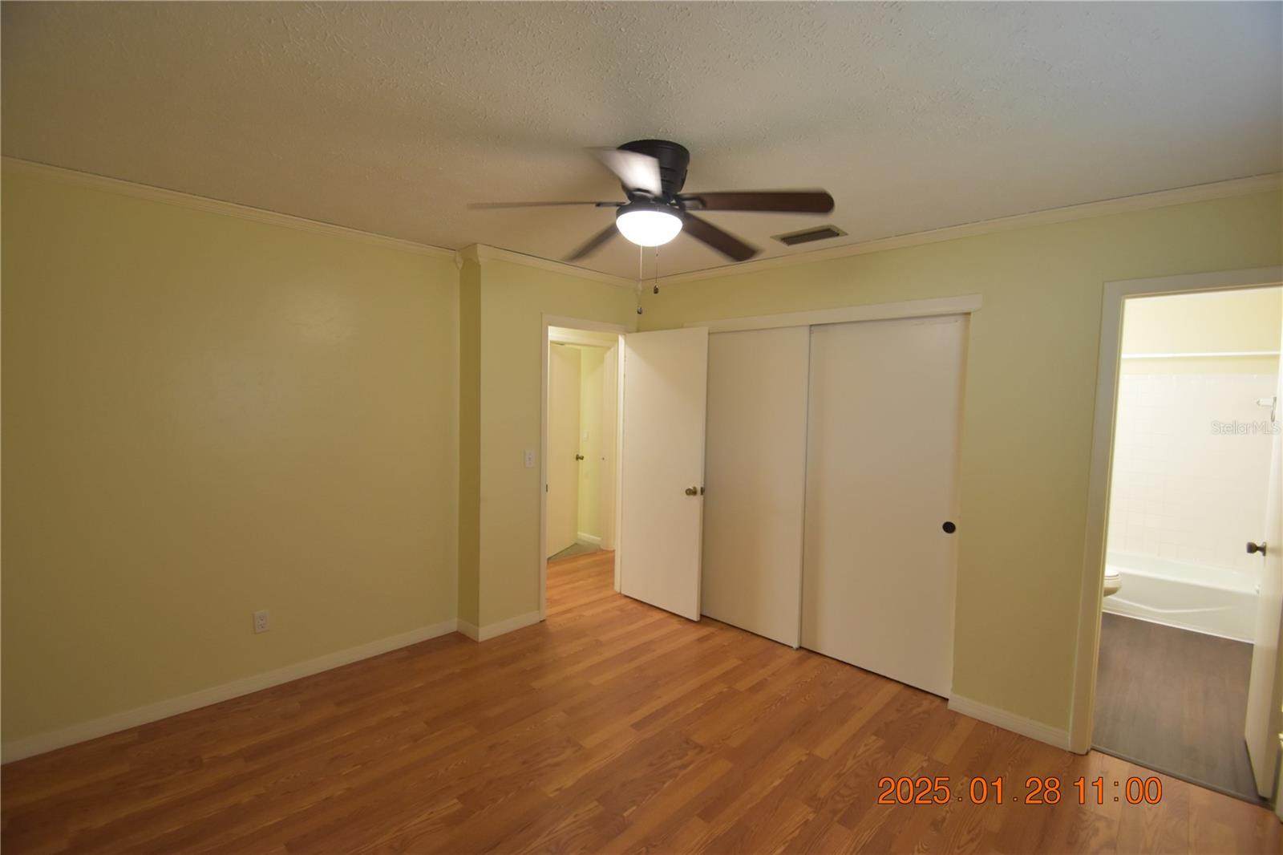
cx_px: 642
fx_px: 534
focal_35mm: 15
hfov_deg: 100.4
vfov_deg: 77.3
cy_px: 428
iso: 1250
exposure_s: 1/60
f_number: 3.5
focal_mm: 10
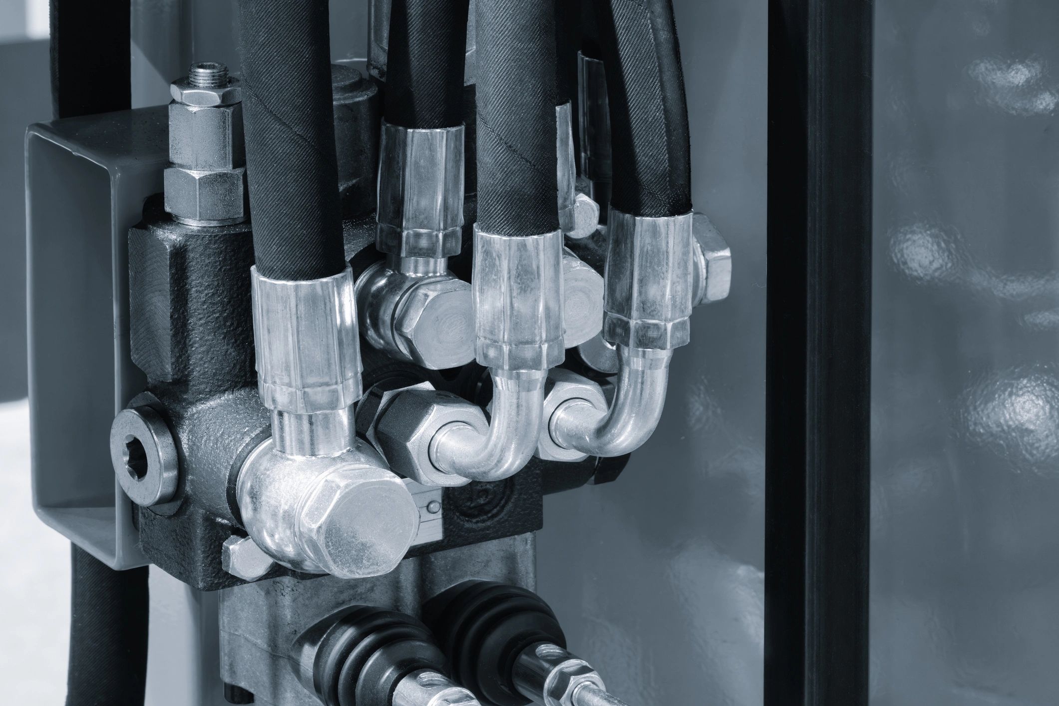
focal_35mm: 120
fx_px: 3530
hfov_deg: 17.1
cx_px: 530
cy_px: 353
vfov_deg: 11.4
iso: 1000
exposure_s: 1.2
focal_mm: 80
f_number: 18
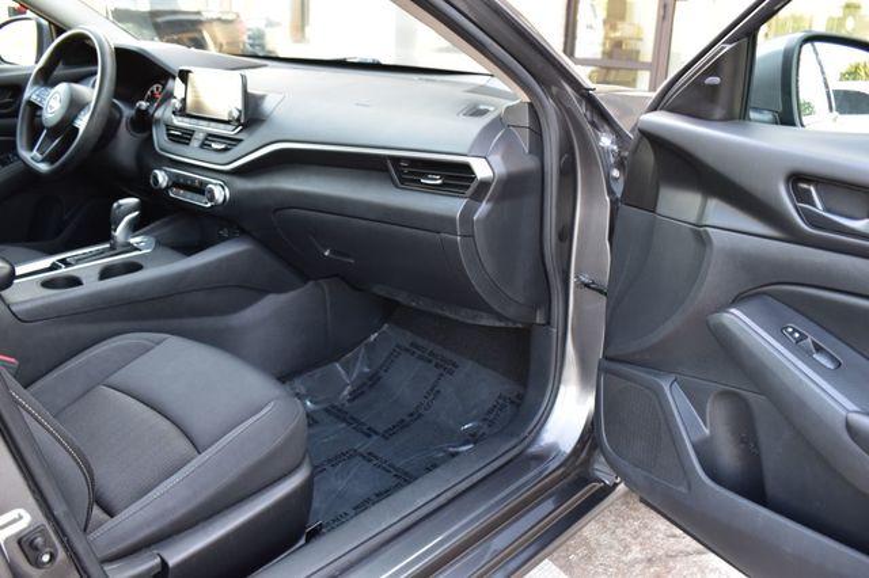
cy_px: 289
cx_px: 434
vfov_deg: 39.9
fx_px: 796
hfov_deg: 57.2
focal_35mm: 33
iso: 400
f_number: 6.3
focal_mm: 22
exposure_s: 1/20
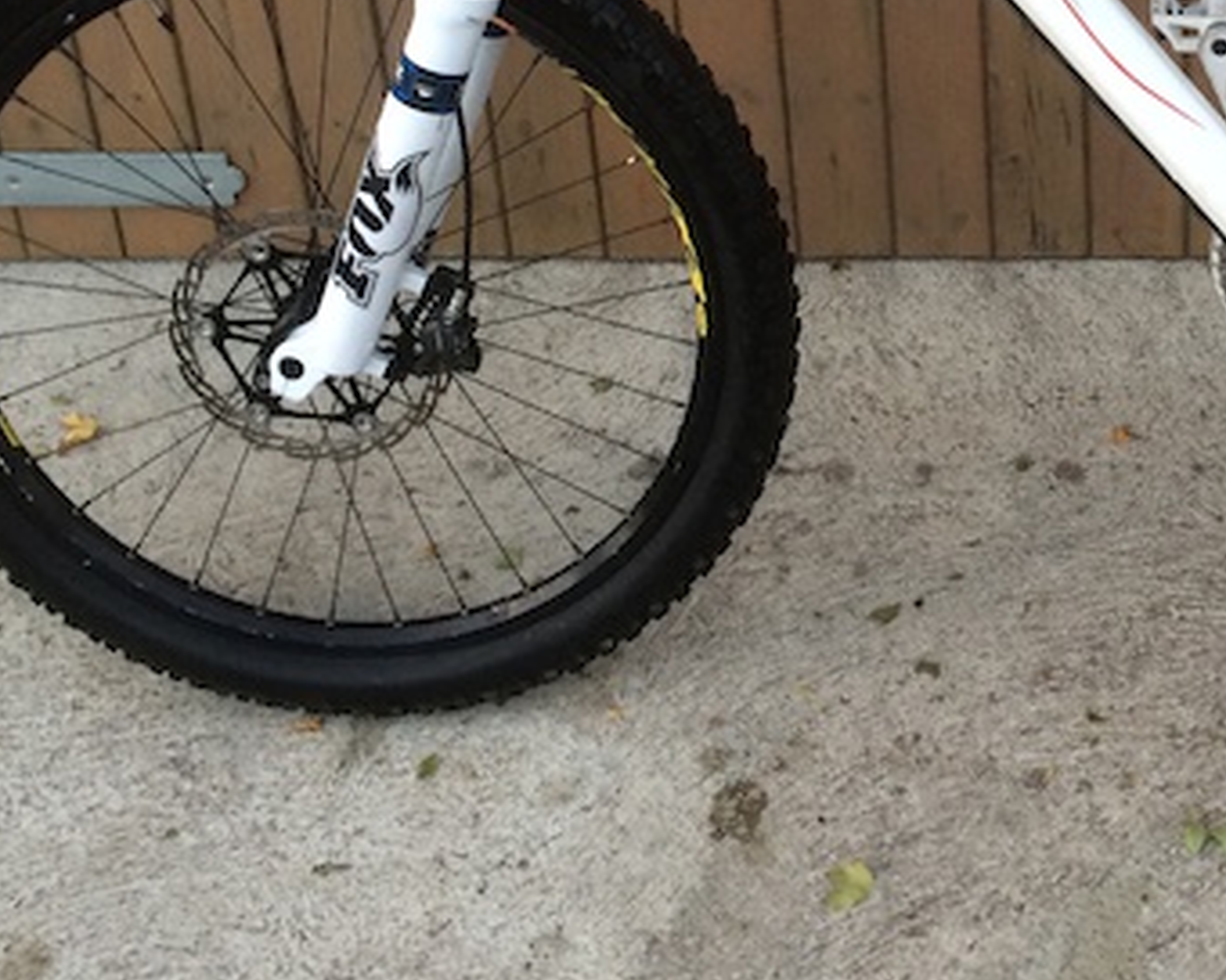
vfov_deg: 21.3
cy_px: -36
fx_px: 2504
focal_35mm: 69
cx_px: 1129
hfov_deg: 26.5
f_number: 2.2
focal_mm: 4.12
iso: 50
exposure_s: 1/30
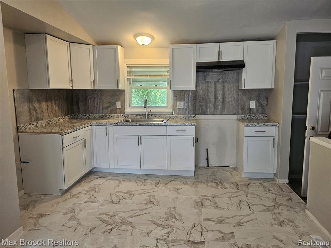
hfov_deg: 71.6
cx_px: 166
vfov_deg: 56.8
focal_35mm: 24
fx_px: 229
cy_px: 124
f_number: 1.8
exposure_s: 1/120
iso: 160
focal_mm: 5
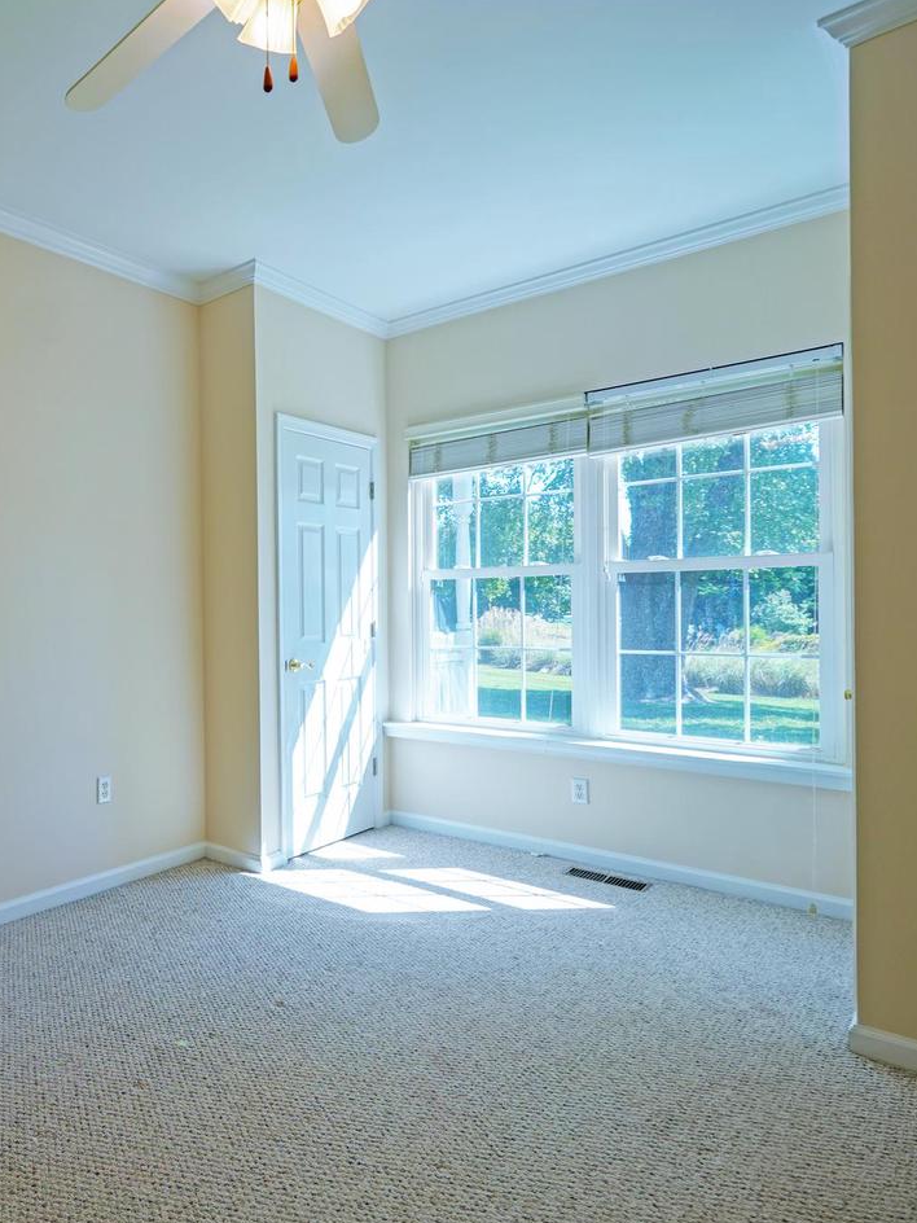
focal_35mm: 22
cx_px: 180
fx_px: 777
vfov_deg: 76.4
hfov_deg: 56.5
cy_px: 618
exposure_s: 1/80
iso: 100
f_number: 4.5
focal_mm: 10
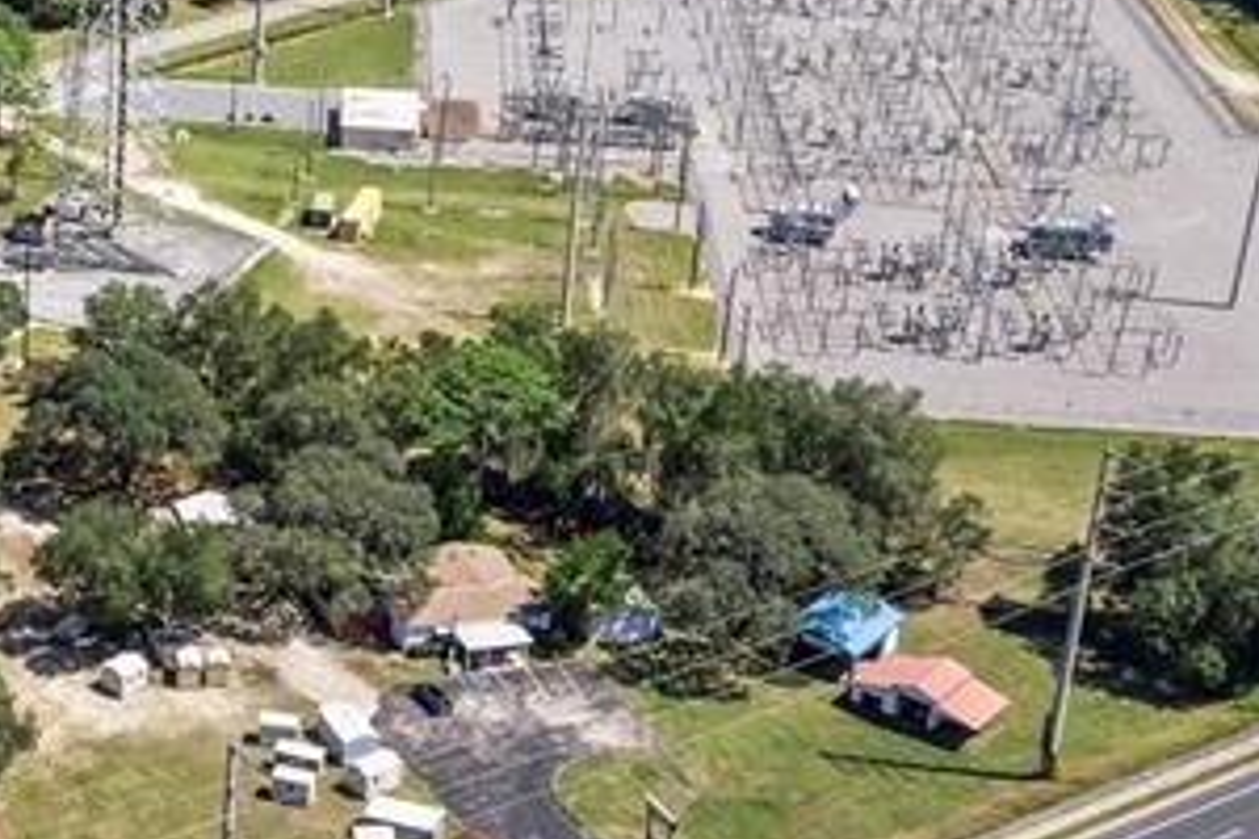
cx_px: -76
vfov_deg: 18.2
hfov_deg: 25.3
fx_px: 2623
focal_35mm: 75
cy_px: 354
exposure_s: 1/2000
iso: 100
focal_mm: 8.38
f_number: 2.8
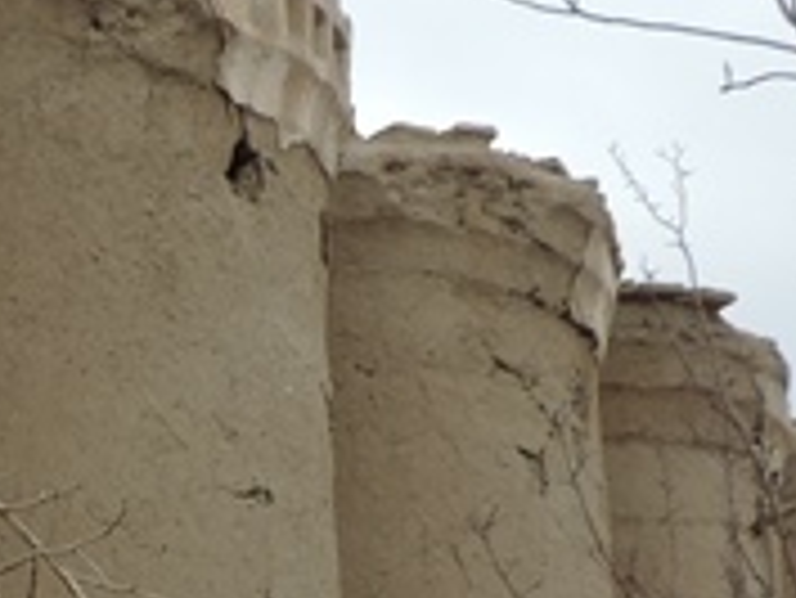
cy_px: 688
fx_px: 3198
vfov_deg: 10.5
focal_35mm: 139
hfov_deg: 13.9
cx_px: -36
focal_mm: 4.3
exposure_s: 1/640
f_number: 3
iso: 80
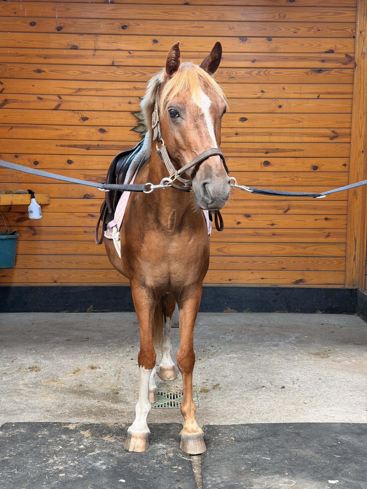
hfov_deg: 30.3
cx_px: 184
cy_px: 244
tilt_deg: -7.3
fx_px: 679
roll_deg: -0.7
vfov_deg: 39.7
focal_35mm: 48
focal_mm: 6.76
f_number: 1.78
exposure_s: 1/120
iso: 200
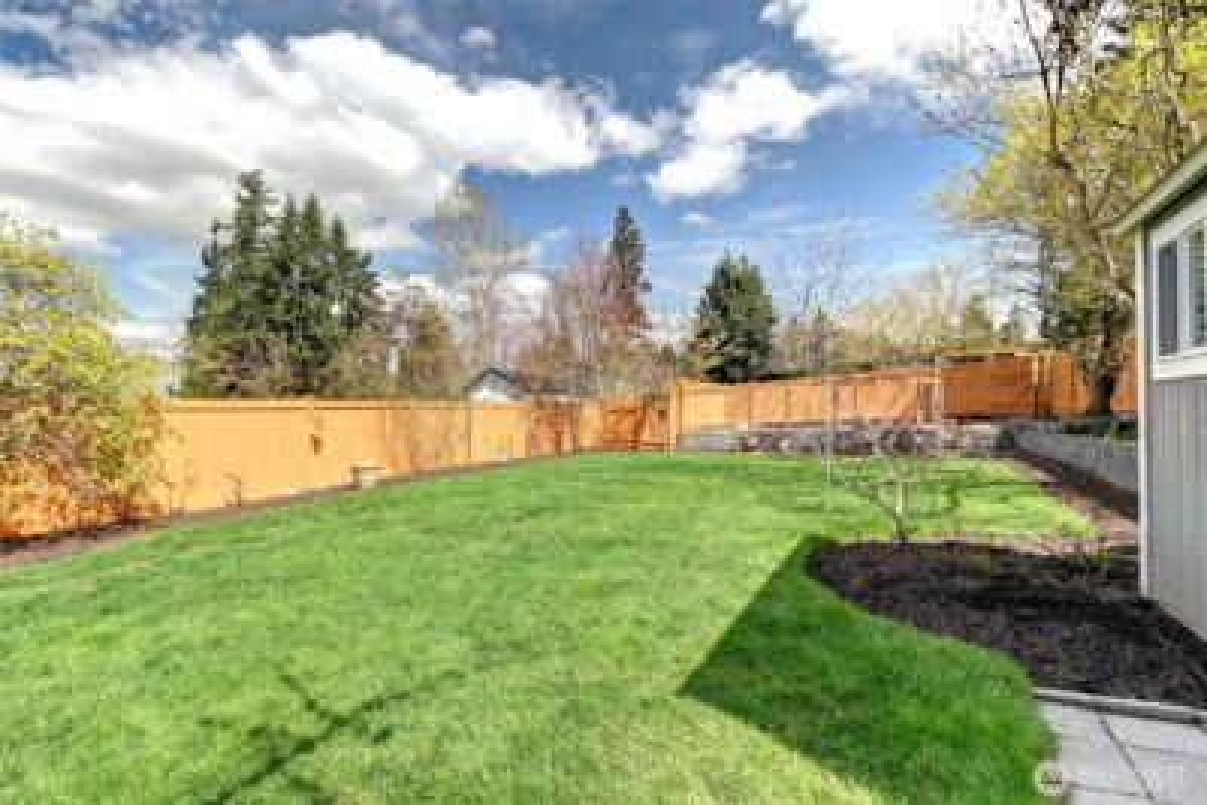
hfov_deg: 100.4
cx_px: 604
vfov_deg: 77.4
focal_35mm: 15
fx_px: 503
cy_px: 402
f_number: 11
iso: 320
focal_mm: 10
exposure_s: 1/40
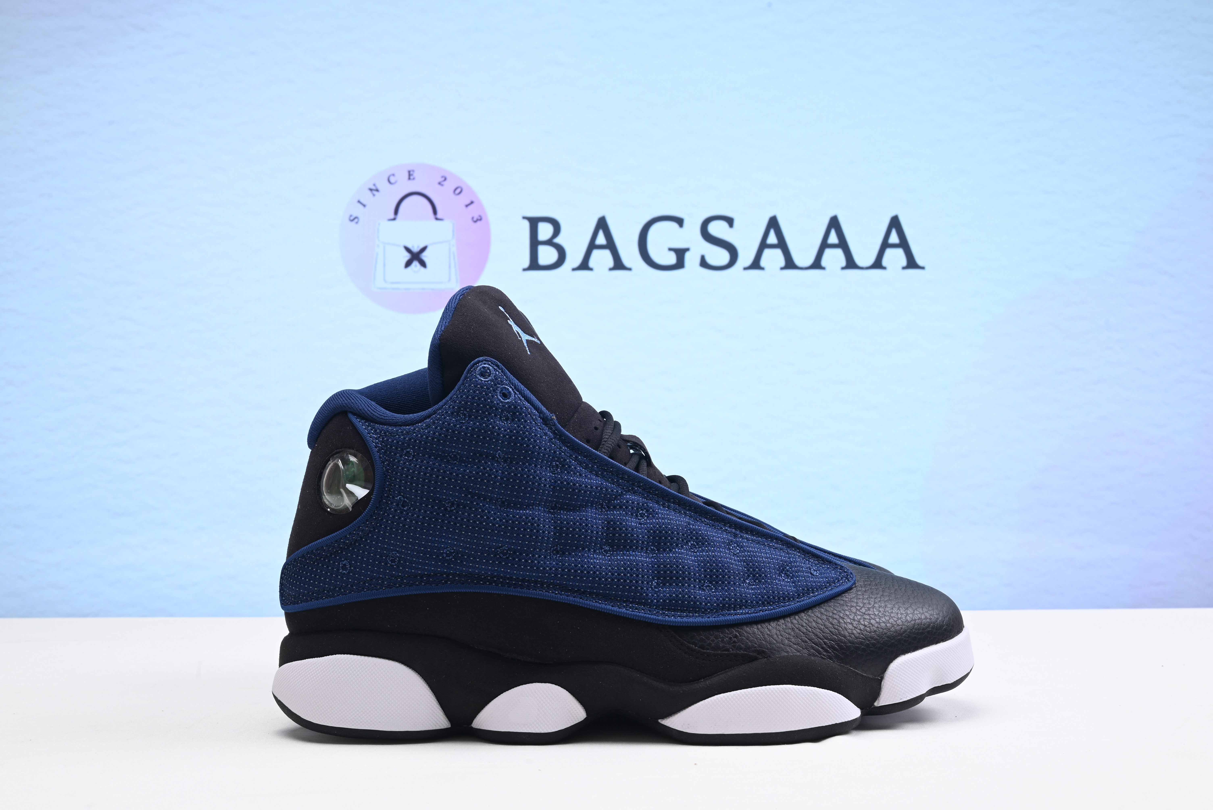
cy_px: 405
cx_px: 606
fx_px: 1382
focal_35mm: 41
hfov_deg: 47.4
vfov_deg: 32.7
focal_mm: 41
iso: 100
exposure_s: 1/2
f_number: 16
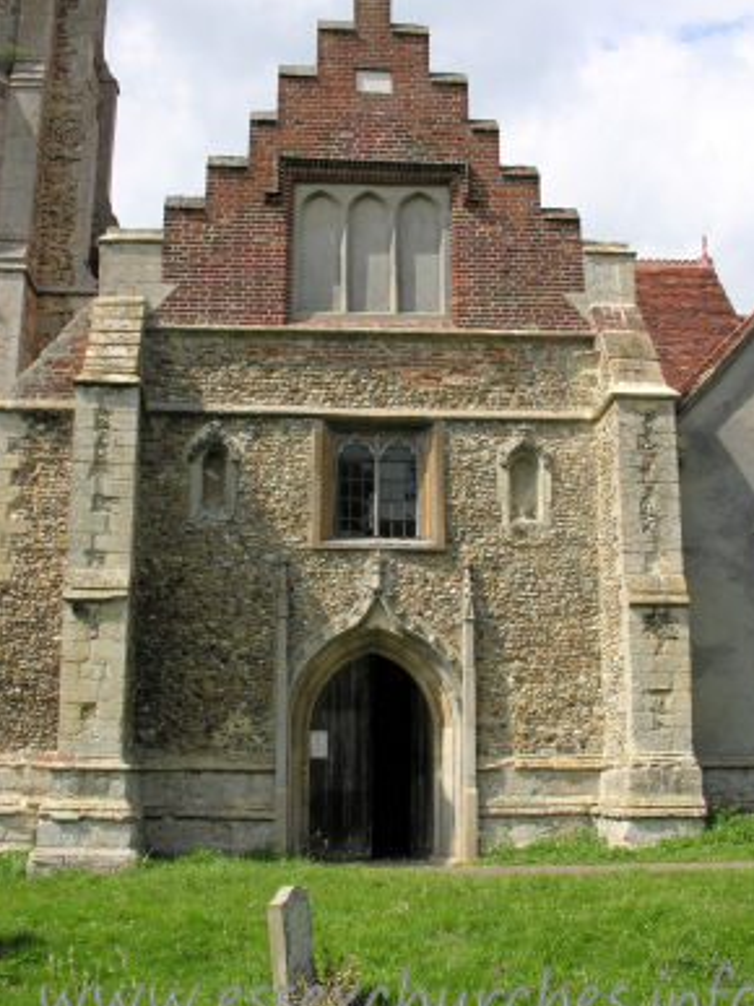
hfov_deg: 32.9
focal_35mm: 44
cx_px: 360
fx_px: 1279
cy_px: 468
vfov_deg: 42.9
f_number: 5.6
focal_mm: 9.5
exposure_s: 1/205
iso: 50
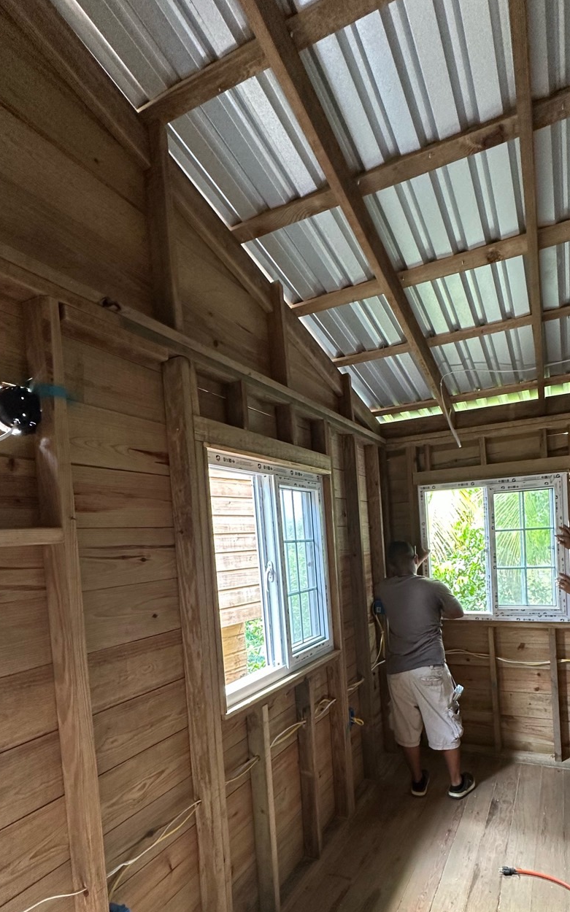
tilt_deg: -1.9
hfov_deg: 61.6
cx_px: 346
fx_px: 472
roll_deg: +2.9
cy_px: 558
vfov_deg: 86.6
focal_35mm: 19
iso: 250
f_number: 2.2
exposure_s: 1/99
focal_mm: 2.22
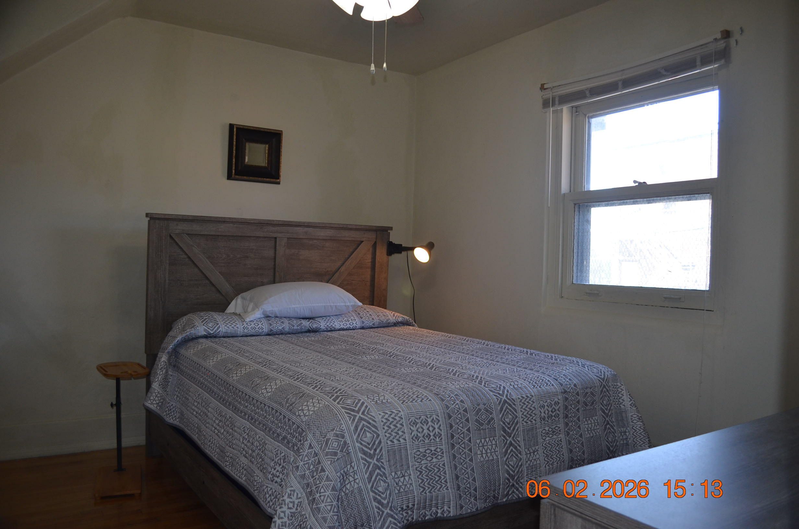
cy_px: 264
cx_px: 400
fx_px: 598
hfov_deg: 67.5
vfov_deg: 47.7
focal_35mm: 27
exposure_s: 1/80
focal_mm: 18
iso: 400
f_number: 3.5
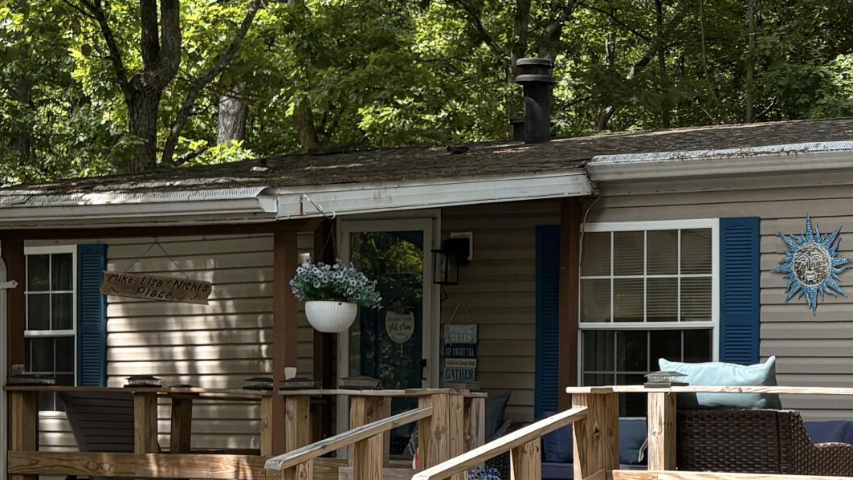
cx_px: 1059
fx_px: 1810
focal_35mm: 80
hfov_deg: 23.8
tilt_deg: -0.1
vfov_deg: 14.9
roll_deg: +0.0
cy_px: 450
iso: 50
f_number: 1.6
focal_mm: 5.96
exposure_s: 1/1287
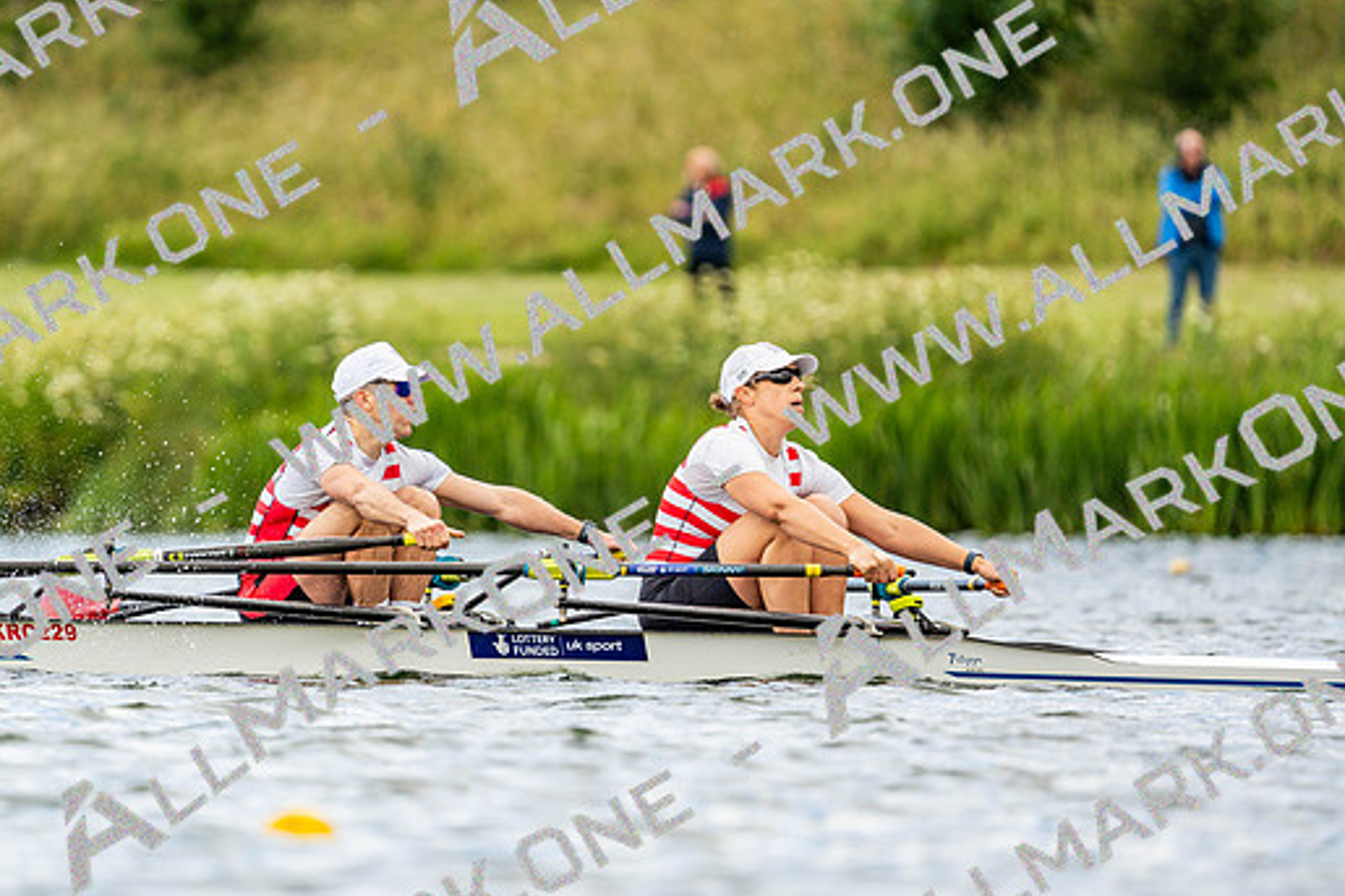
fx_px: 21549
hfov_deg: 3.6
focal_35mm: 577
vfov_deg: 2.4
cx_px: 593
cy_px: 490
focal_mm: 512
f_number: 6.3
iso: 640
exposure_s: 1/2000
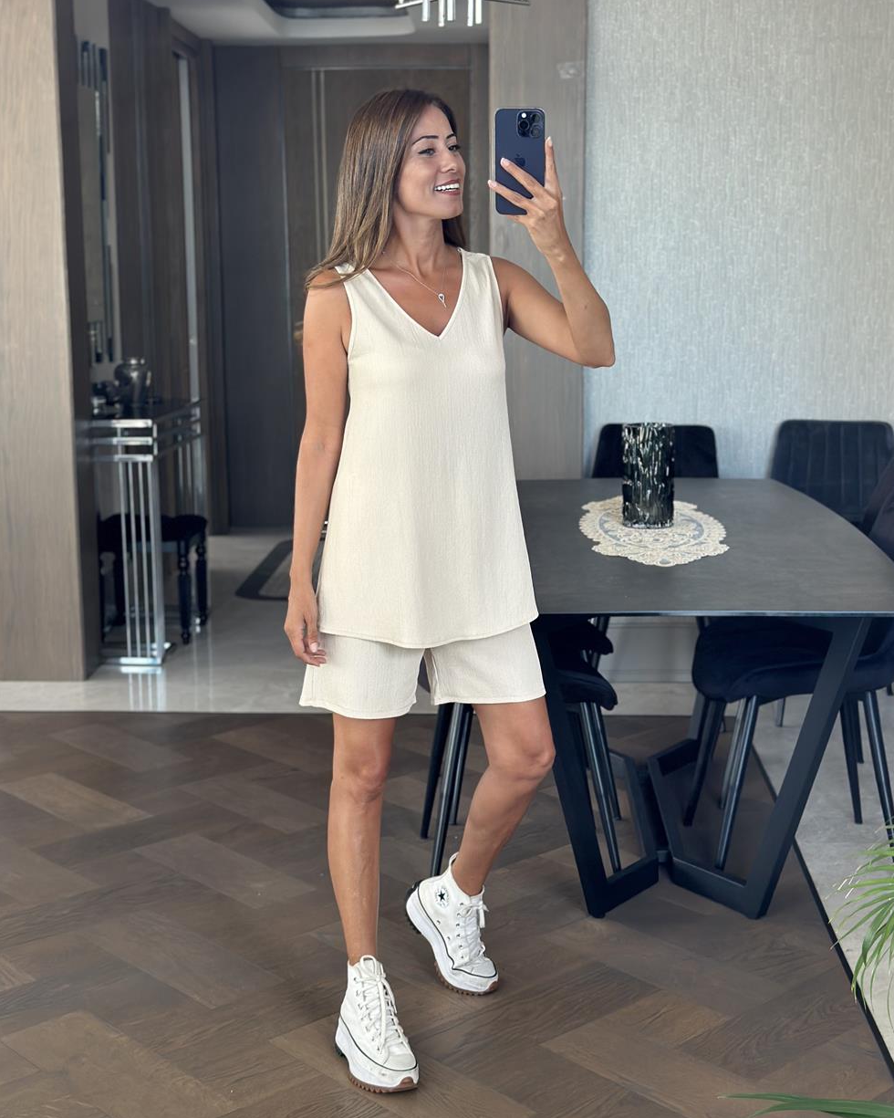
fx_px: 1687
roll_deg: +1.0
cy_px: 562
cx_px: 452
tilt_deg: -18.9
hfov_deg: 29.7
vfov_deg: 36.7
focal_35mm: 51
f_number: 1.78
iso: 125
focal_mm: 6.86
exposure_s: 1/75
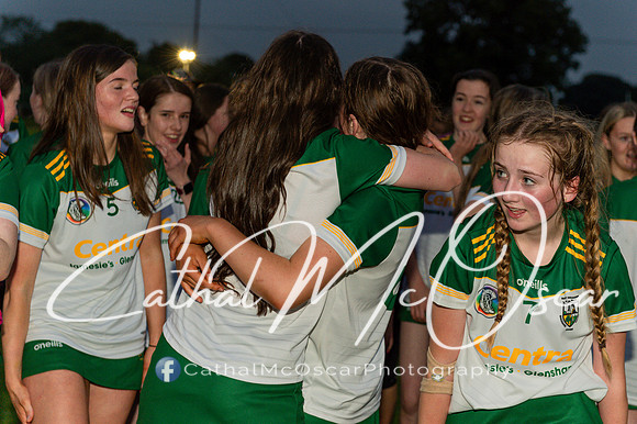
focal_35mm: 76
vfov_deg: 17.8
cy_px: 192
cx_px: 348
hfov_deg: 26.5
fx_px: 1352
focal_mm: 70
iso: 1600
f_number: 2.8
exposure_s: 1/125
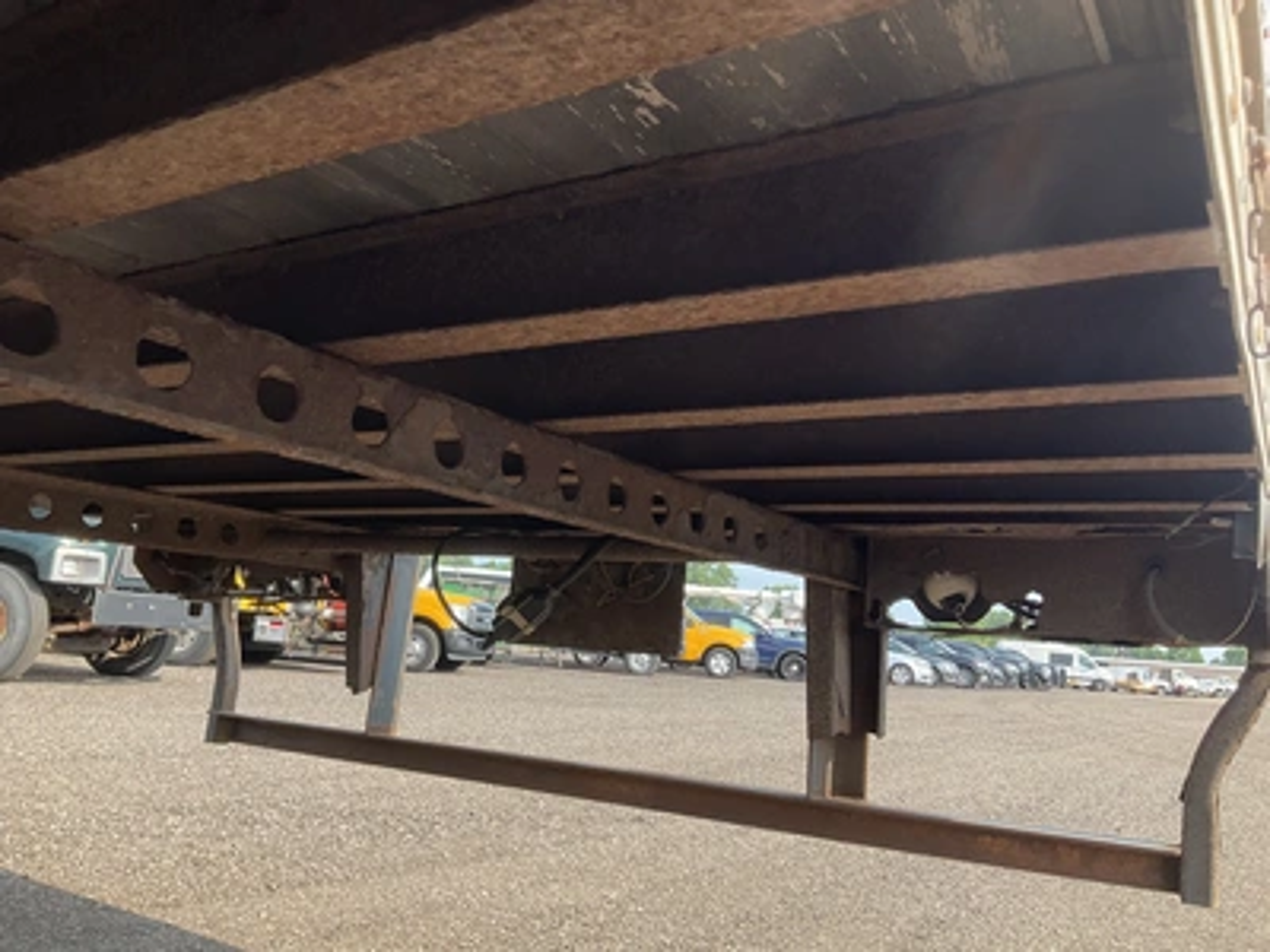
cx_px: 635
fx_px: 1064
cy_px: 476
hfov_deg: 61.7
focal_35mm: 29
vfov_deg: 48.2
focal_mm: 3
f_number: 1.8
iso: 25
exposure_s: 1/375
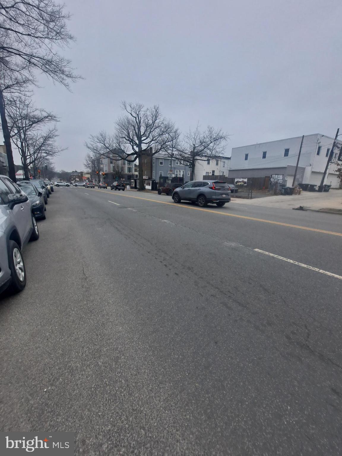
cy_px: 228
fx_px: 171
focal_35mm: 13
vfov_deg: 106.2
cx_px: 171
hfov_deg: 89.9
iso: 40
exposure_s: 1/1032
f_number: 2.2
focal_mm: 1.74
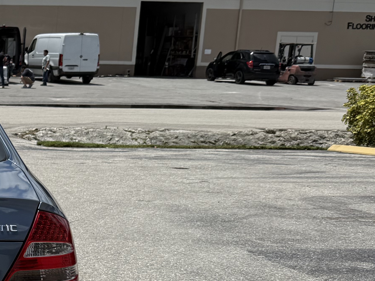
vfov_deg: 19.0
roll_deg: -0.7
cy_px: 206
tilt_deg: -5.7
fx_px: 834
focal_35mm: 77
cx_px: -192
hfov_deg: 21.3
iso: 80
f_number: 1.78
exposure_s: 1/8130
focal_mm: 6.76
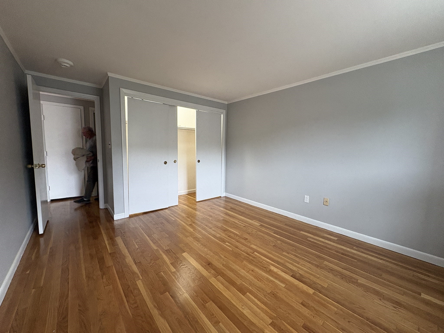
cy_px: 166
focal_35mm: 14
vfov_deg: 85.7
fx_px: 180
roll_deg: -0.5
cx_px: 222
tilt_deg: -6.0
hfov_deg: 102.1
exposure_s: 1/73
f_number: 2.2
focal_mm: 2.22
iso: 200
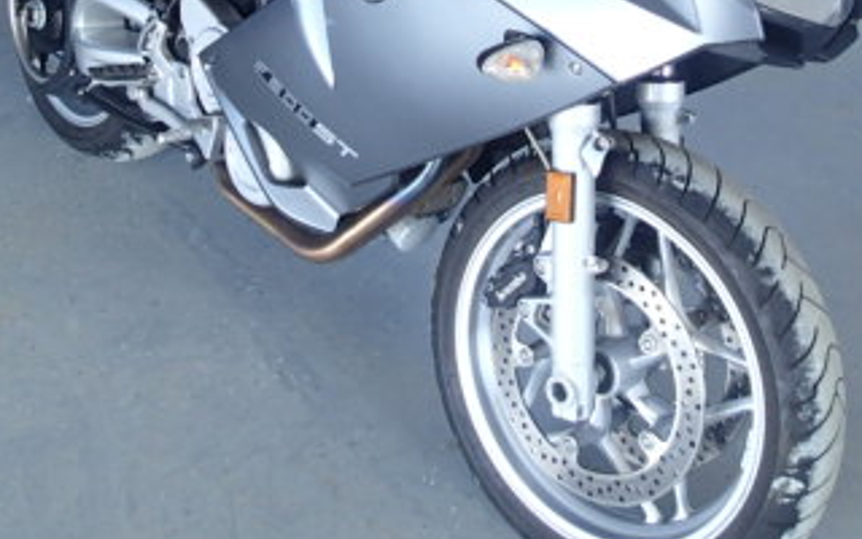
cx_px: 466
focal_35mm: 53
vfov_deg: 23.2
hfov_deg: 38.2
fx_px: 1245
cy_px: -32
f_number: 2
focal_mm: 4.5
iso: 200
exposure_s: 1/60
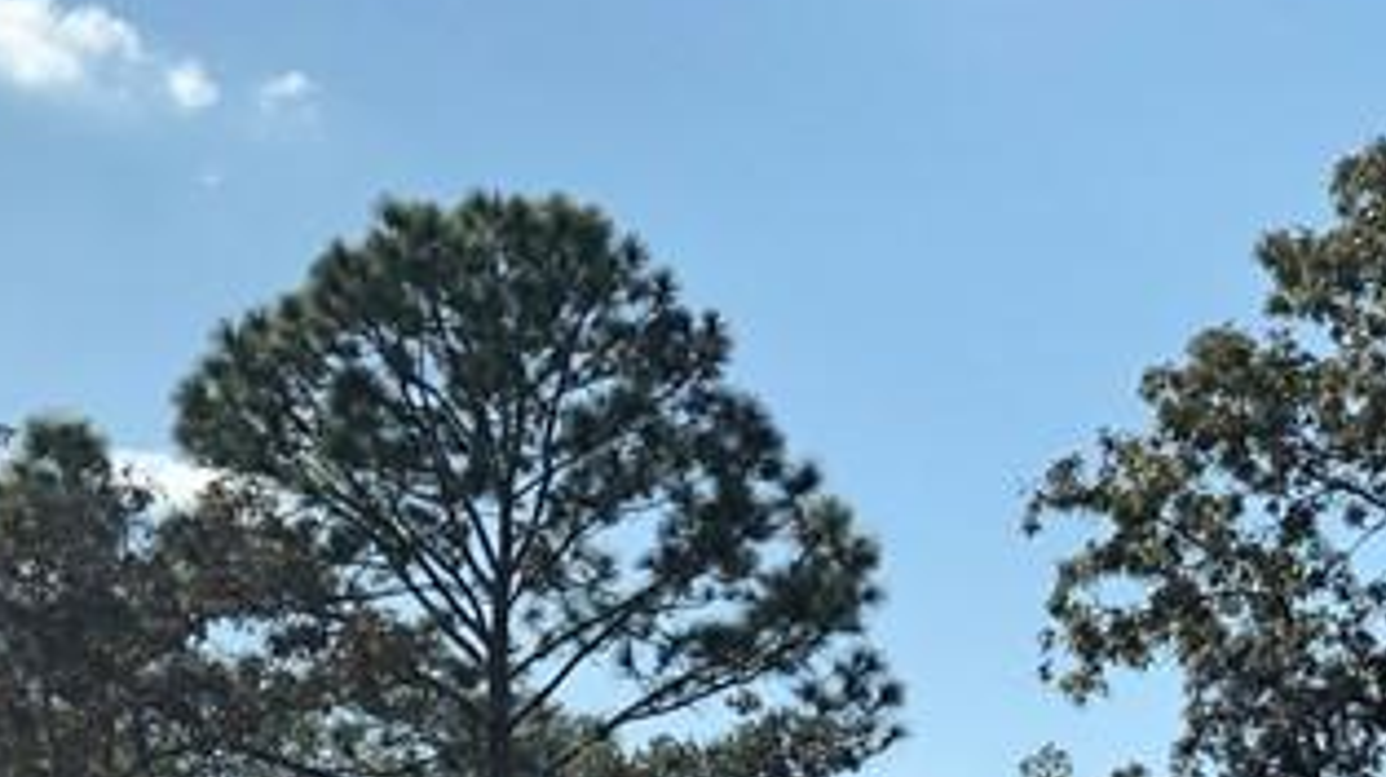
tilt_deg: -3.0
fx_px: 6793
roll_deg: -1.0
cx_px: 154
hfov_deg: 11.6
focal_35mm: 185
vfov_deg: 6.4
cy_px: 1483
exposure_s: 1/1297
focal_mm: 6
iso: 16
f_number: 2.4
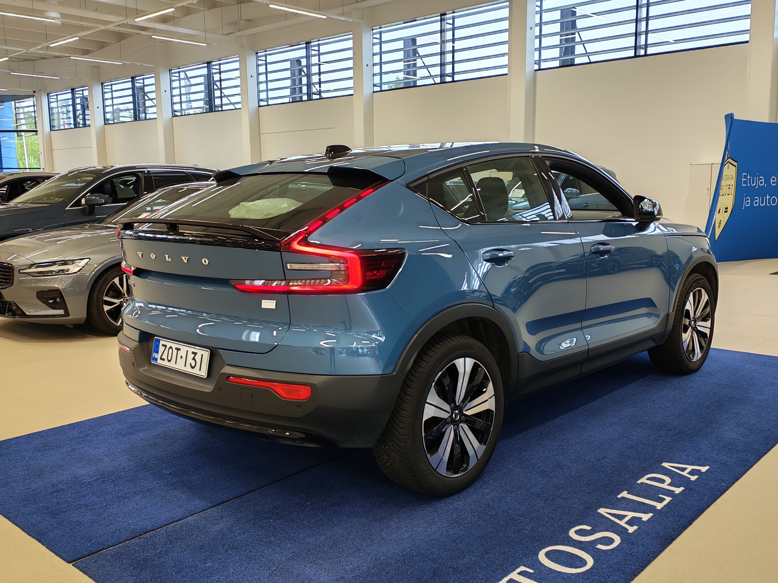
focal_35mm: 34
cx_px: 389
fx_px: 764
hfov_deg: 54.0
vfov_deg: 41.8
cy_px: 292
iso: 123
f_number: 1.9
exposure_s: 1/100
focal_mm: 6.12
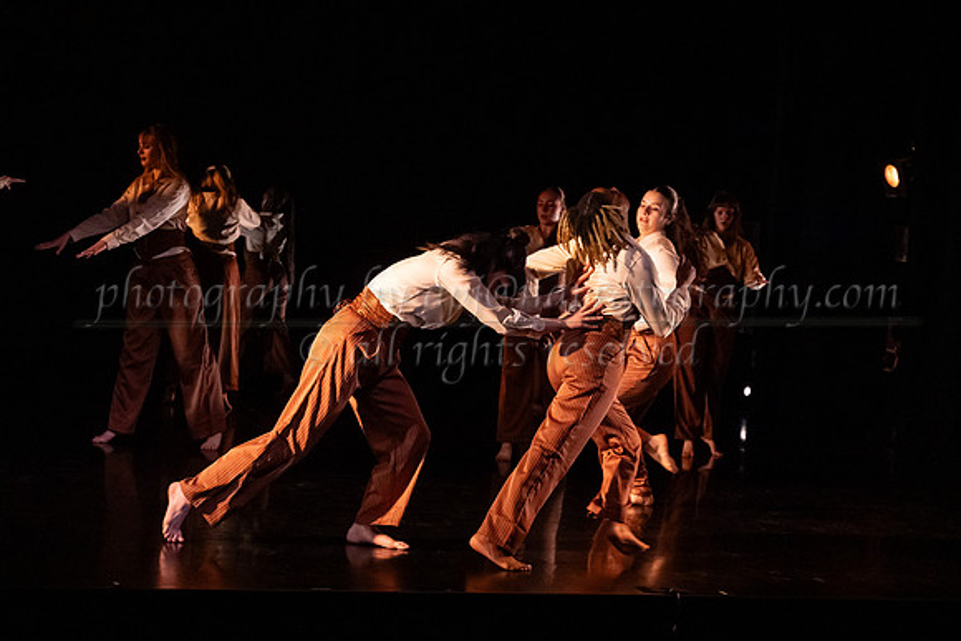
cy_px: 287
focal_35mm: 68
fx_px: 1803
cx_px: 555
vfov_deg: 20.2
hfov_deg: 29.8
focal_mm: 58
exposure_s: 1/400
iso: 4000
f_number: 4
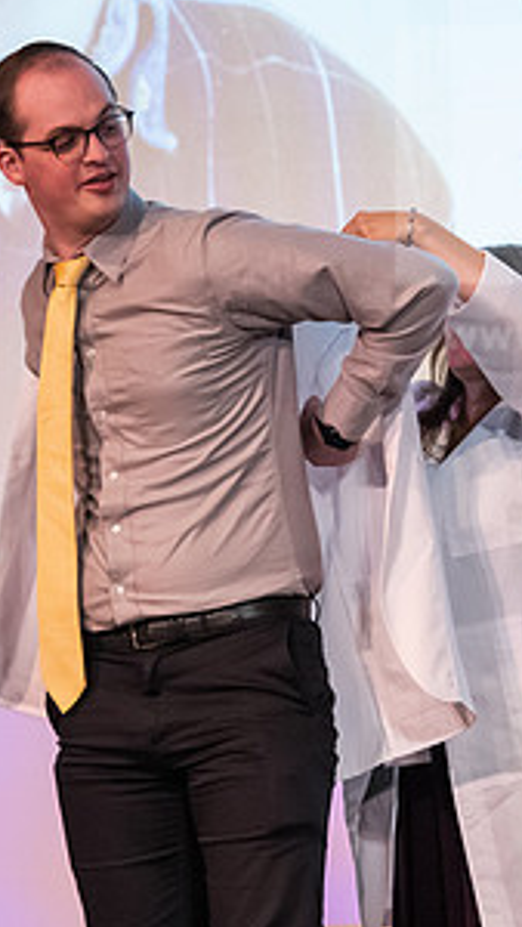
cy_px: 400
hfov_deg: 3.9
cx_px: 303
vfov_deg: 6.9
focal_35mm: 314
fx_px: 7718
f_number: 3.2
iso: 4000
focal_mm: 155
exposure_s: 1/200
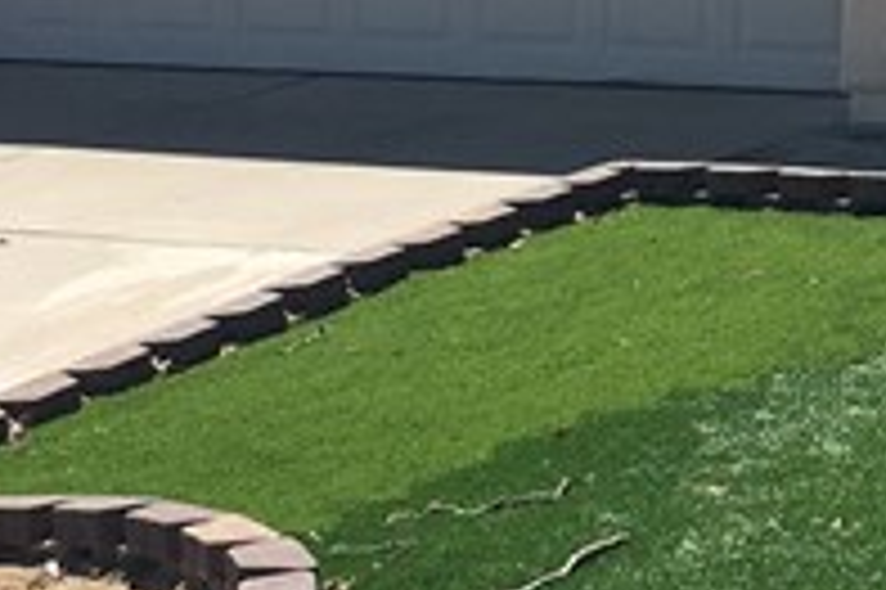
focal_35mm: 157
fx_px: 3861
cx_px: 1147
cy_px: -9
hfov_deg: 12.7
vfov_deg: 8.7
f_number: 2.2
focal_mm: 4.15
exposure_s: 1/1709
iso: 25
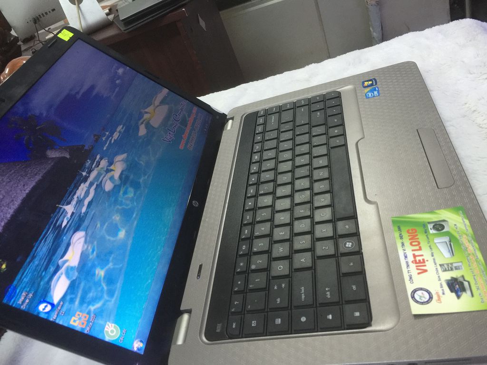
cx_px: 244
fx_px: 408
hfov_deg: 61.7
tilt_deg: -35.8
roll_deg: +23.0
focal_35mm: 29
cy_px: 182
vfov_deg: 48.2
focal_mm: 4.15
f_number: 2.2
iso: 100
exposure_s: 1/10
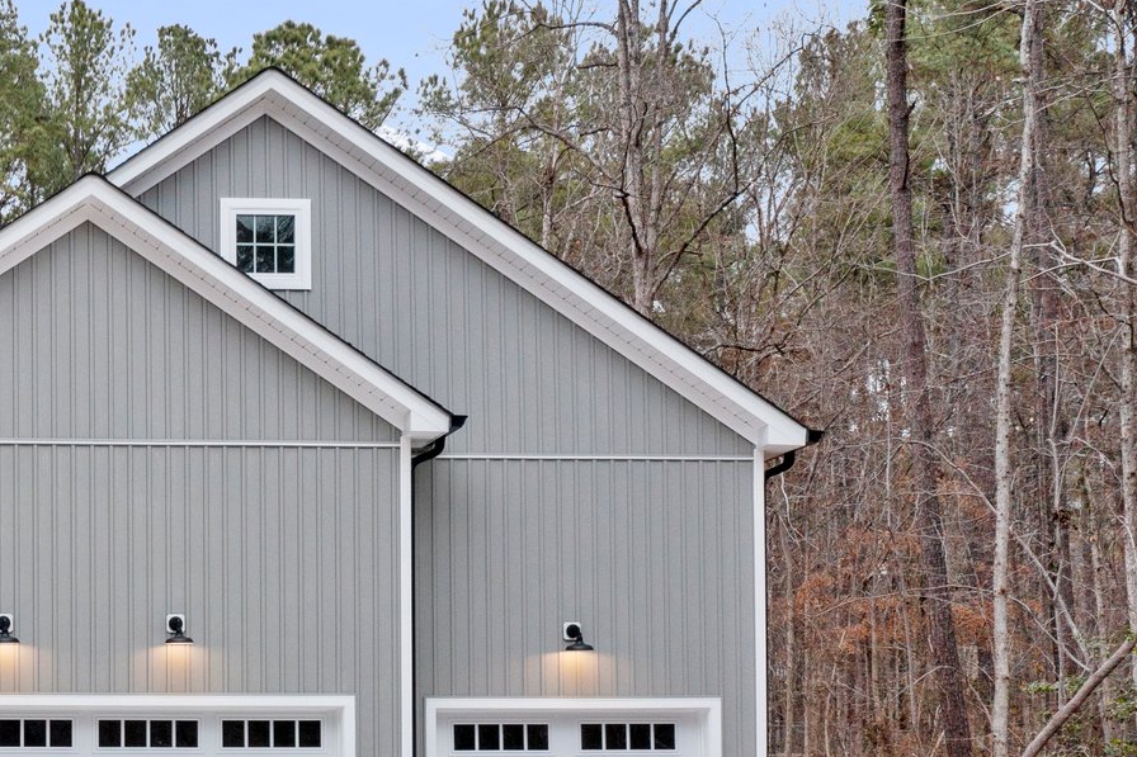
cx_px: -60
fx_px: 2021
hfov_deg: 28.9
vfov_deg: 20.6
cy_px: 732
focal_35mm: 64
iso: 100
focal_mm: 10.26
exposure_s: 1/120
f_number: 4.5
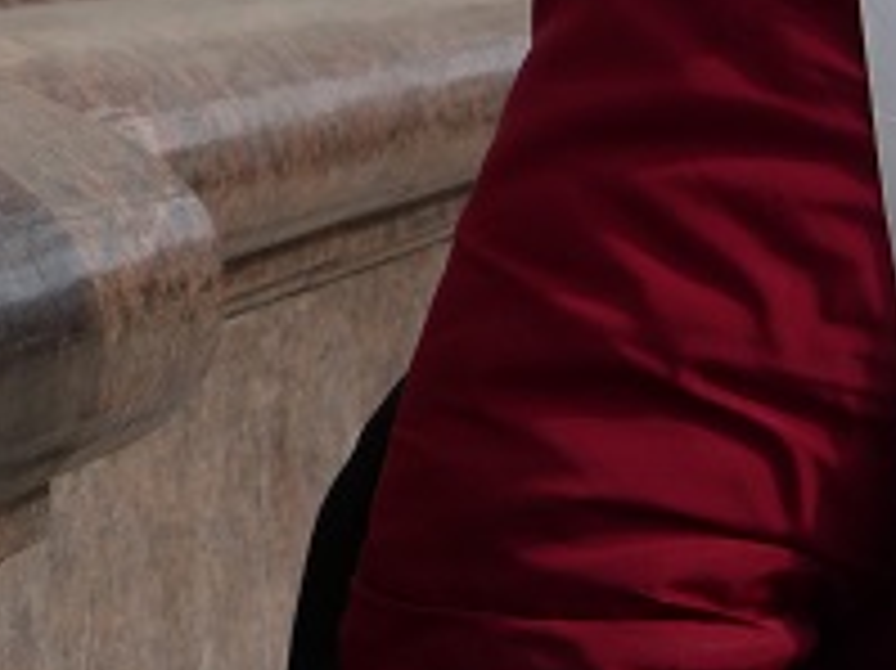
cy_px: -333
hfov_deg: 7.2
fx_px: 7036
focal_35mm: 272
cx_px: 1288
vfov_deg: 5.4
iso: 100
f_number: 4
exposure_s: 1/1600
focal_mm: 13.5
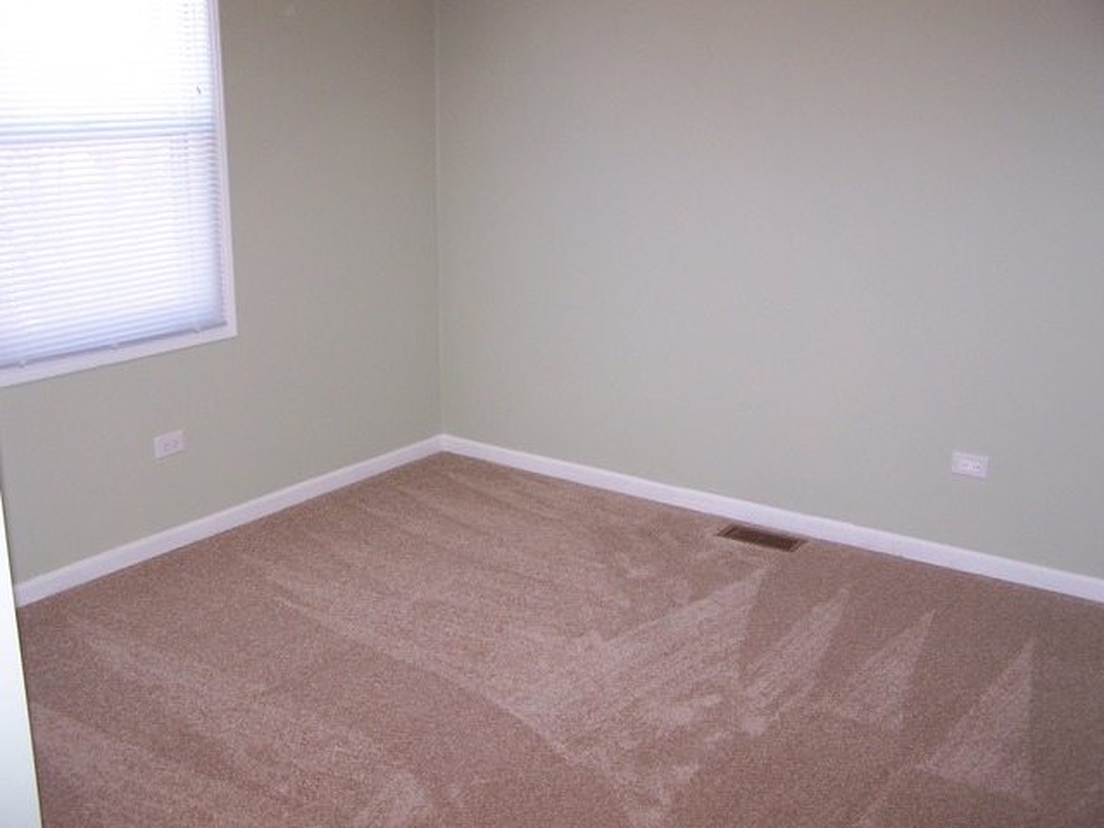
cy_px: 414
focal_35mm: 38
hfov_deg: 49.0
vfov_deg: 37.7
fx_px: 1212
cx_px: 552
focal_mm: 6.3
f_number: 2.8
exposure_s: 1/60
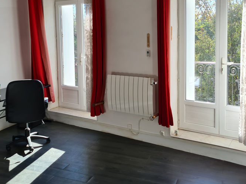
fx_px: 277
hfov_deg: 47.9
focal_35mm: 39
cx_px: 123
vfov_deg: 36.2
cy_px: 52
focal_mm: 5.4
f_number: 1.8
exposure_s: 1/344
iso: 50
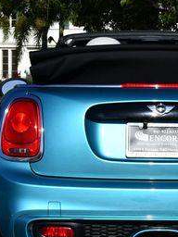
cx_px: 150
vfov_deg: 12.8
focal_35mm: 154
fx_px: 1056
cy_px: 131
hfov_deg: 9.6
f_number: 9
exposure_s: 1/320
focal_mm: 32
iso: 100
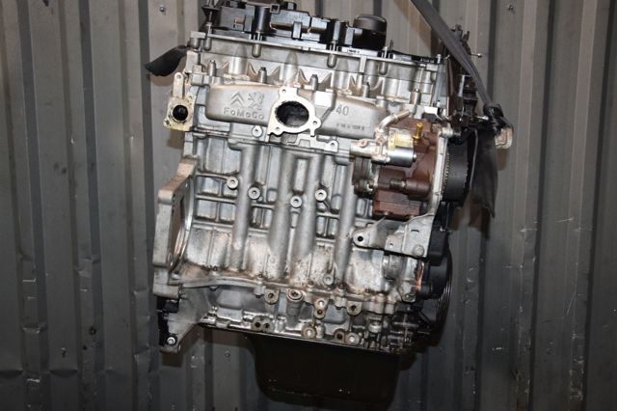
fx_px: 642
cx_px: 308
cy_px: 206
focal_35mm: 38
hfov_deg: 51.3
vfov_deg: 35.5
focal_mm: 25
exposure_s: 1/60
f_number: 5.6
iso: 1600
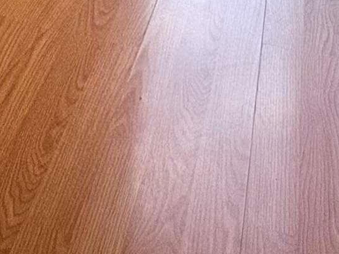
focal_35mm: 79
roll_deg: +0.2
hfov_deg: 24.1
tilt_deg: -1.5
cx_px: 44
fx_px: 774
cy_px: -392
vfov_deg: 13.0
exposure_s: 1/302
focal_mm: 2.22
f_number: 2.2
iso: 64
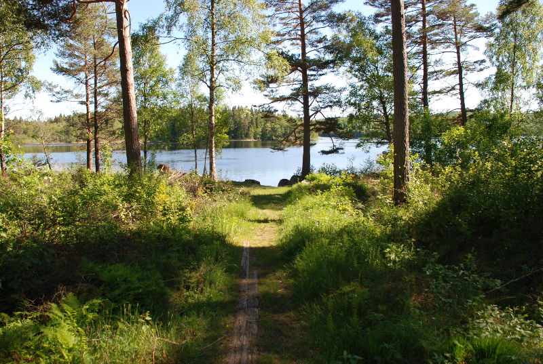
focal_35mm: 27
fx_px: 408
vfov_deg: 48.1
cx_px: 272
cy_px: 182
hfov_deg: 67.3
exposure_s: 1/125
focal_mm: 18
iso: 125
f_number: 5.6
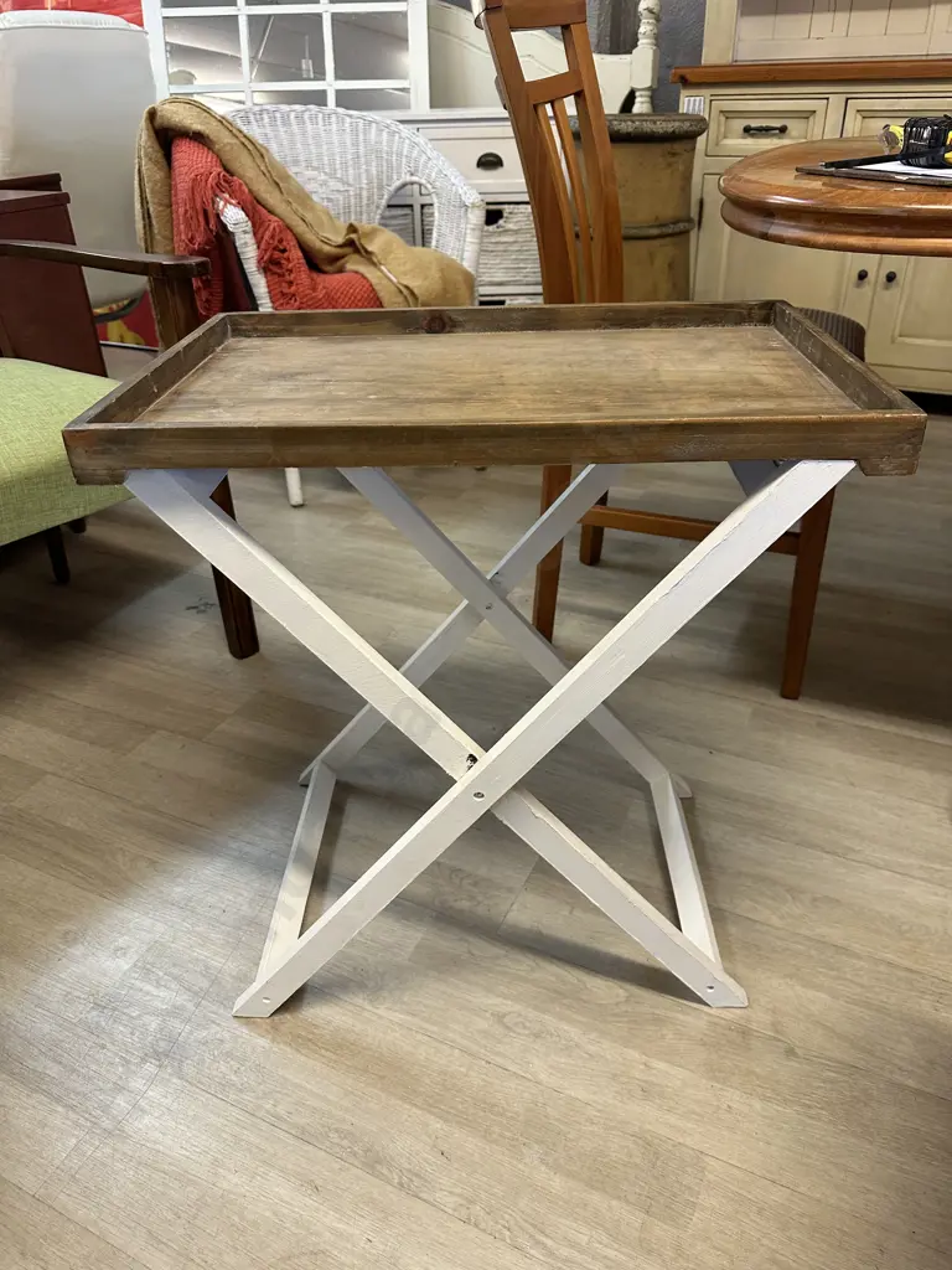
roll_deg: +1.1
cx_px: 476
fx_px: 880
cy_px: 635
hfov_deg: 56.8
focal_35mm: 24
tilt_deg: -30.9
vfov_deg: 71.6
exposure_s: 1/100
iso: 200
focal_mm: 6.86
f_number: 1.78
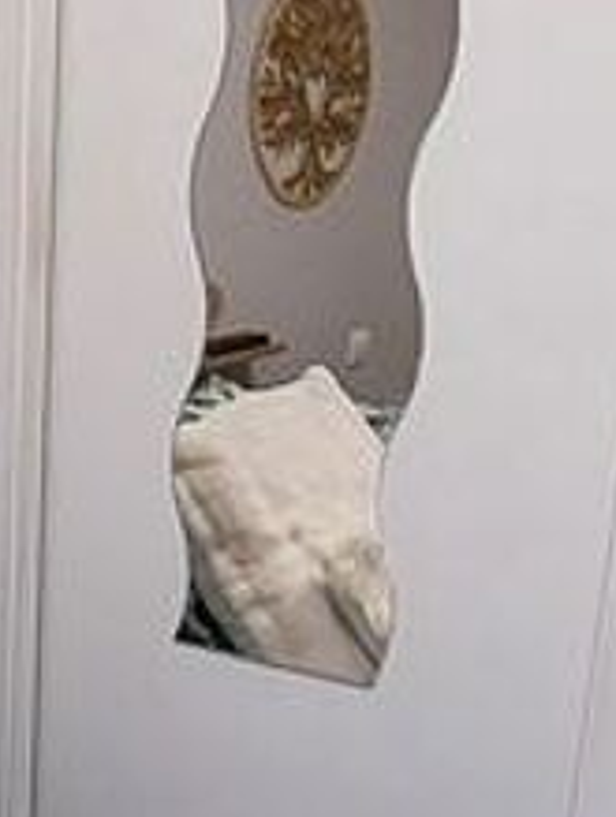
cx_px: -287
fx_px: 1869
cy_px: 808
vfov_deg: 23.7
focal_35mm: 79
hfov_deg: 17.1
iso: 125
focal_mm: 1.74
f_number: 2.2
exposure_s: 1/50
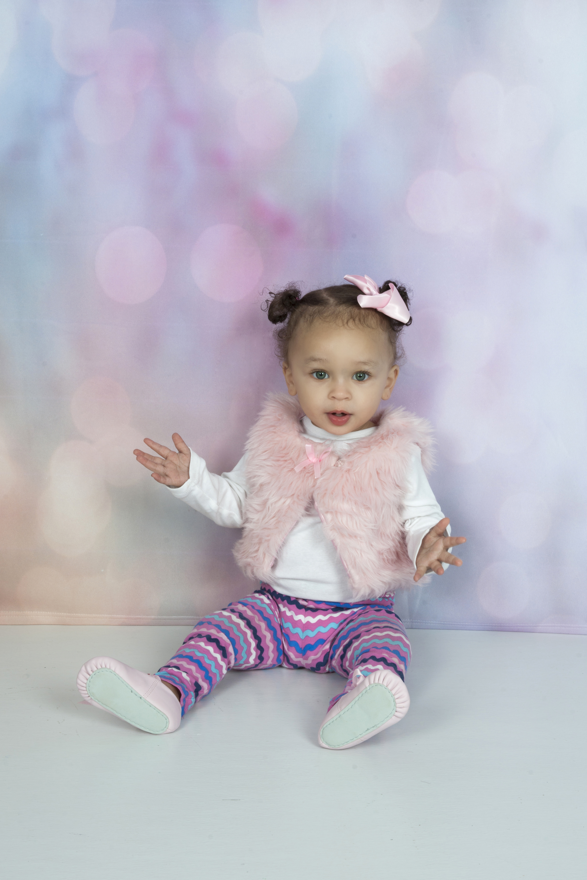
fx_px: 1223
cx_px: 294
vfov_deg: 39.6
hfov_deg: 27.0
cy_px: 440
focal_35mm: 50
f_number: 20
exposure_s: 1/80
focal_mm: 50
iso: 160
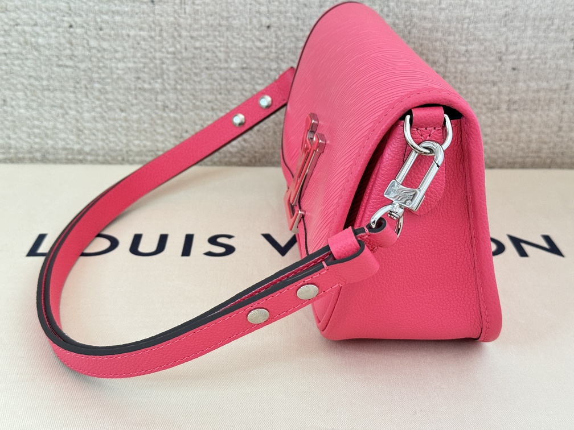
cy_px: 215
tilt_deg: -23.5
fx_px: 796
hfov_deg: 39.7
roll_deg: -0.3
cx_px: 287
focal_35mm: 48
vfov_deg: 30.3
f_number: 1.78
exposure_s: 1/55
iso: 250
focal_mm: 6.86
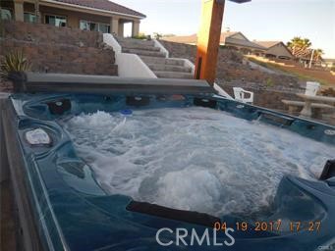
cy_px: 126
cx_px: 168
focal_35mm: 25
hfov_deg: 69.4
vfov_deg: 54.9
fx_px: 242
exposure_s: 1/400
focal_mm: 4.5
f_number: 3.3
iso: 125
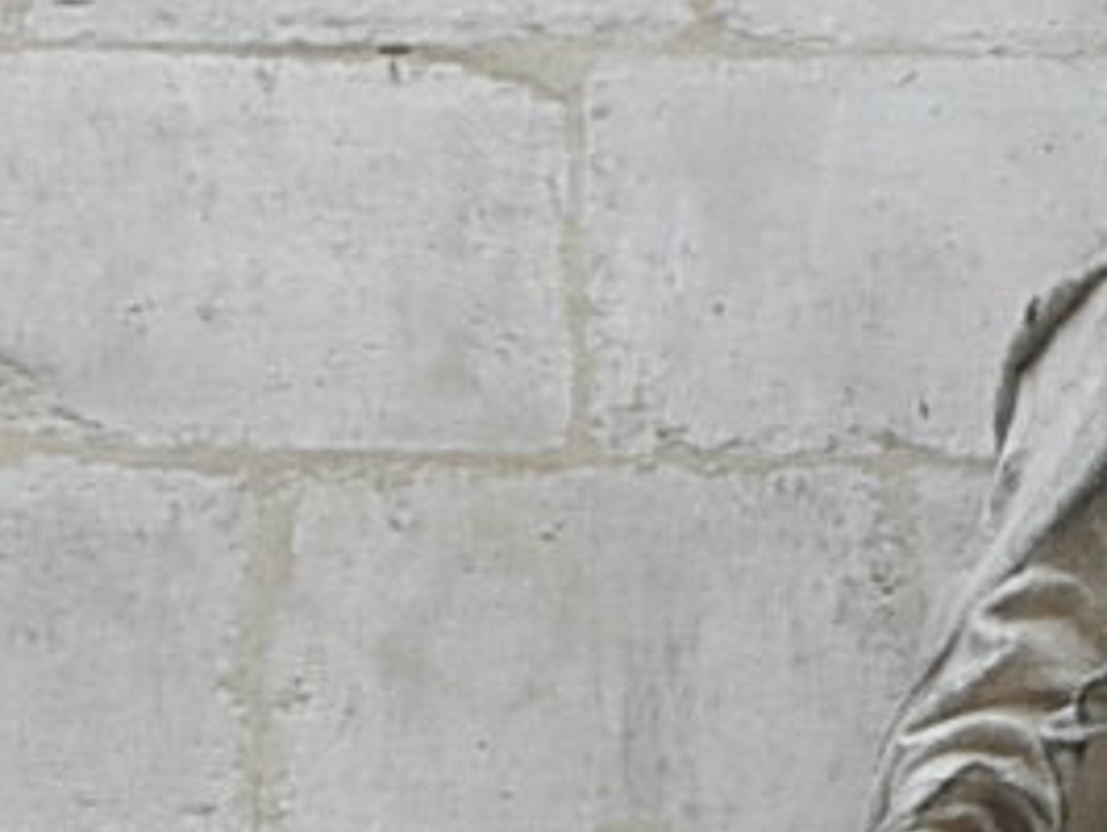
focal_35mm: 485
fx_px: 15524
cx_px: 1194
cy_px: 820
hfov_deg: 4.1
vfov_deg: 3.1
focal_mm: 26.3
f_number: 5.3
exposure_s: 1/108
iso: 50
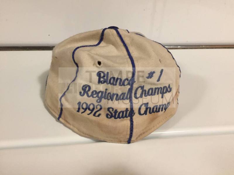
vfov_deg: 48.2
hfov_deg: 61.7
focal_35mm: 29
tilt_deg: -33.8
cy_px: 88
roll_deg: -1.6
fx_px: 196
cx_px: 117
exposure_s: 1/30
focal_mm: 4.15
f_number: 2.2
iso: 200
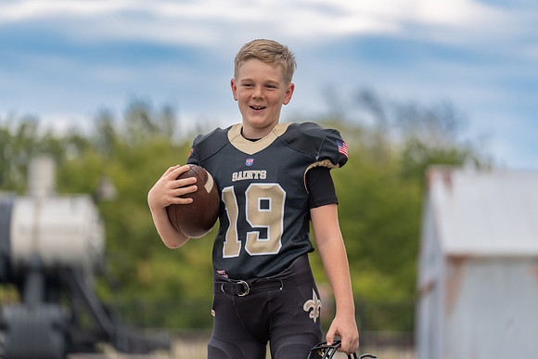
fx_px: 2117
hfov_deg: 14.5
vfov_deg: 9.7
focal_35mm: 142
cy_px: 180
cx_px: 269
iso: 100
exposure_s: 1/500
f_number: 2.8
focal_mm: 137
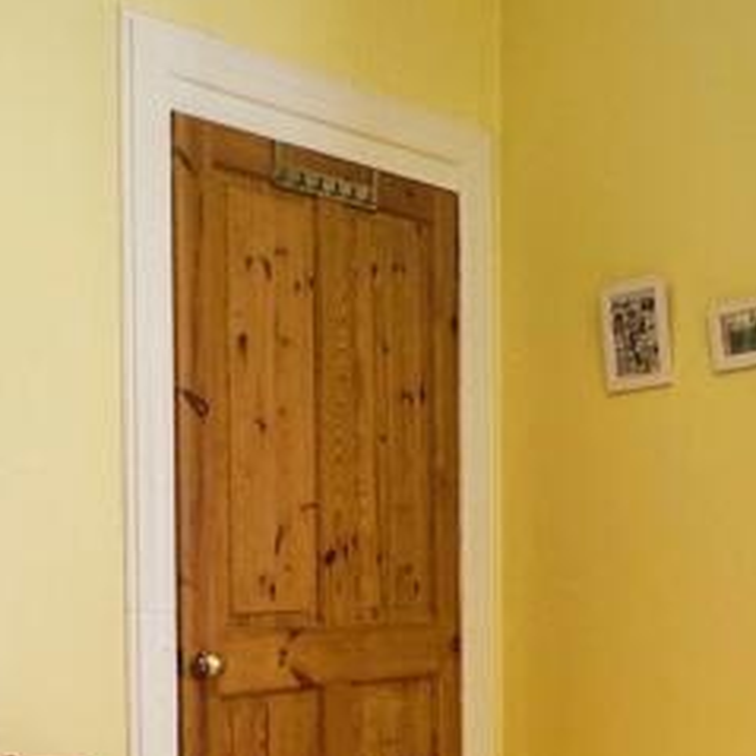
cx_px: 680
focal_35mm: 53
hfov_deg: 30.8
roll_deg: +2.2
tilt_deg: -2.0
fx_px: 1310
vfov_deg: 31.0
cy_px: 652
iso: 160
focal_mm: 2.22
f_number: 2.2
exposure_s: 1/100
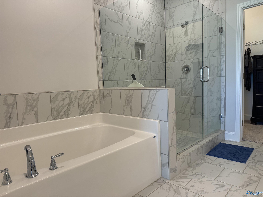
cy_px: 98
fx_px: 182
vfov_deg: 56.8
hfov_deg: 71.6
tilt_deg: -5.5
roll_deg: +2.2
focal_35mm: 24
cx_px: 132
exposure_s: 1/120
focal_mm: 6.76
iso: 125
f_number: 1.78
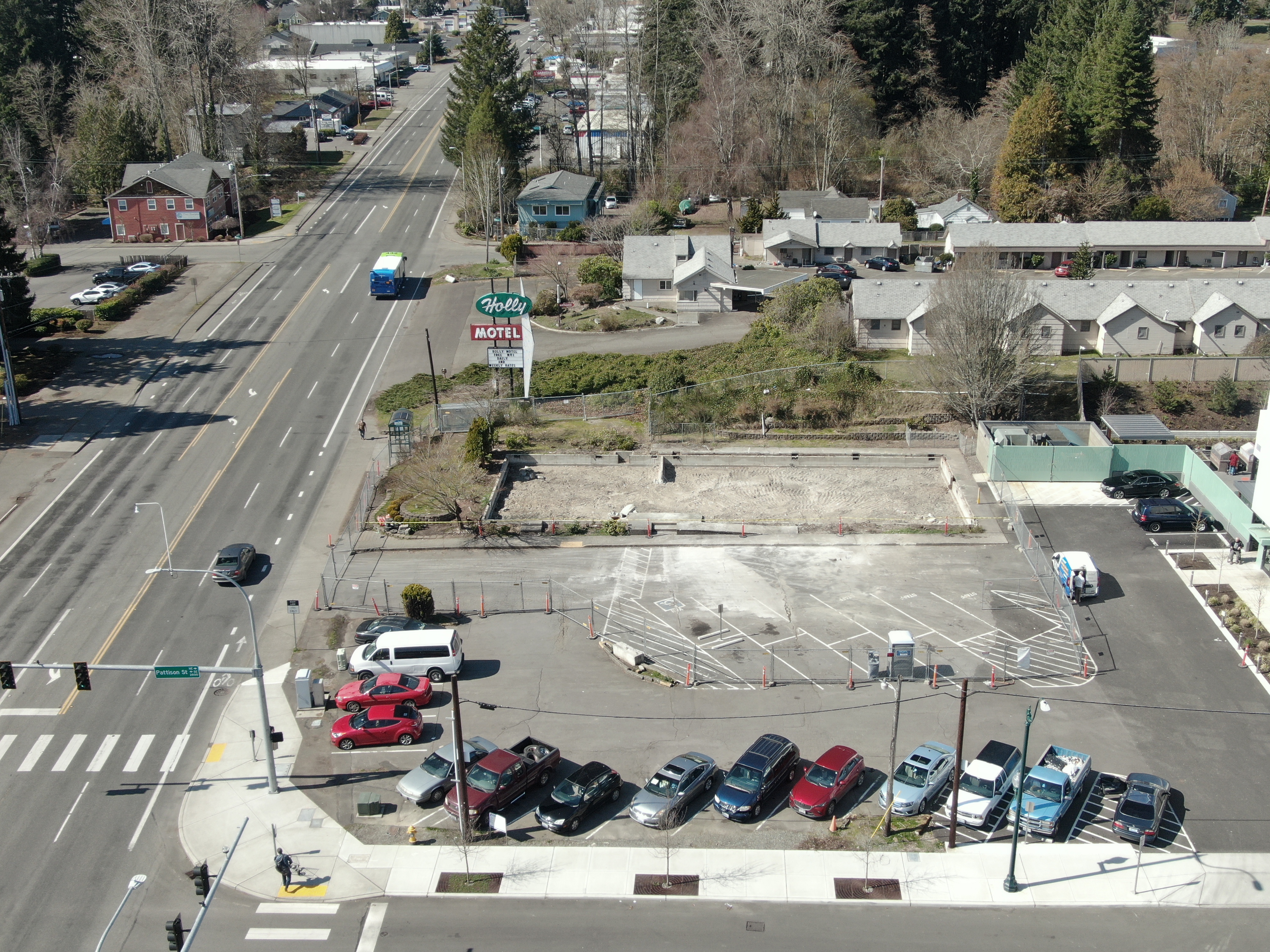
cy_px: 476
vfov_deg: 36.8
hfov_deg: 47.9
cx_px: 635
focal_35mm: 39
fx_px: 1431
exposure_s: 1/200
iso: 100
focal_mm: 6.63
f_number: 3.4
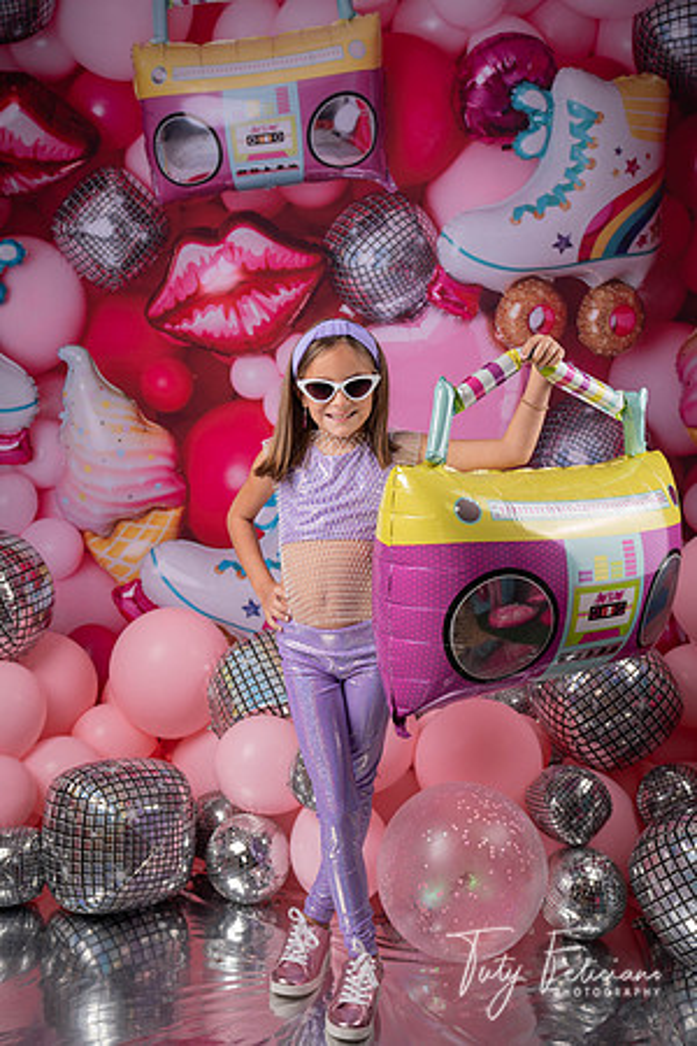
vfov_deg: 50.7
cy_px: 523
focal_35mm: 38
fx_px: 1103
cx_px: 348
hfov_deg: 35.1
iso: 64
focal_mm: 38
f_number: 4
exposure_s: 1/100
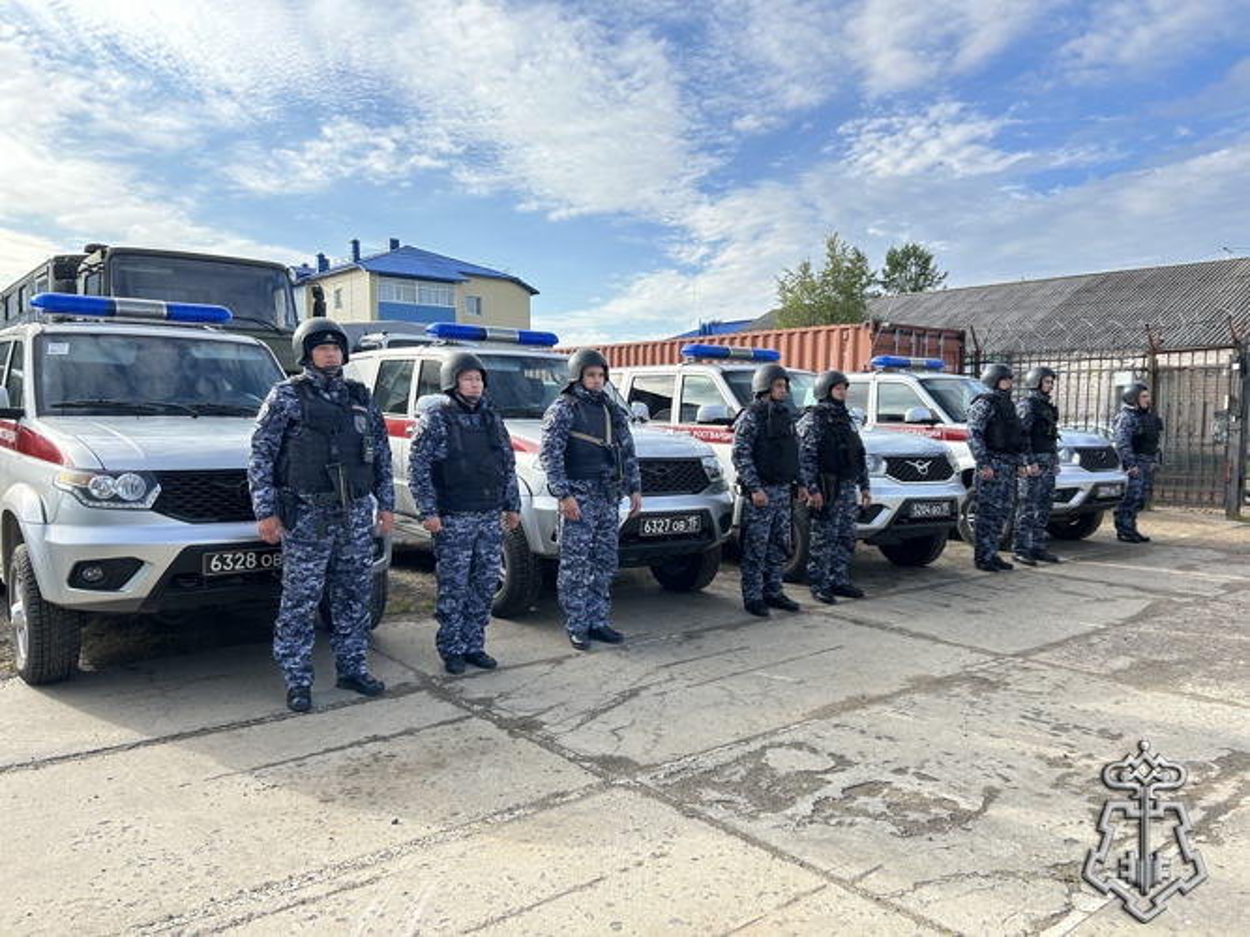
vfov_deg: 53.0
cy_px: 468
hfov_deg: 67.3
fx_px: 939
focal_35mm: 26
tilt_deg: -3.8
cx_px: 625
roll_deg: +0.5
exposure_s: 1/2571
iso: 50
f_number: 1.5
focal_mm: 5.7
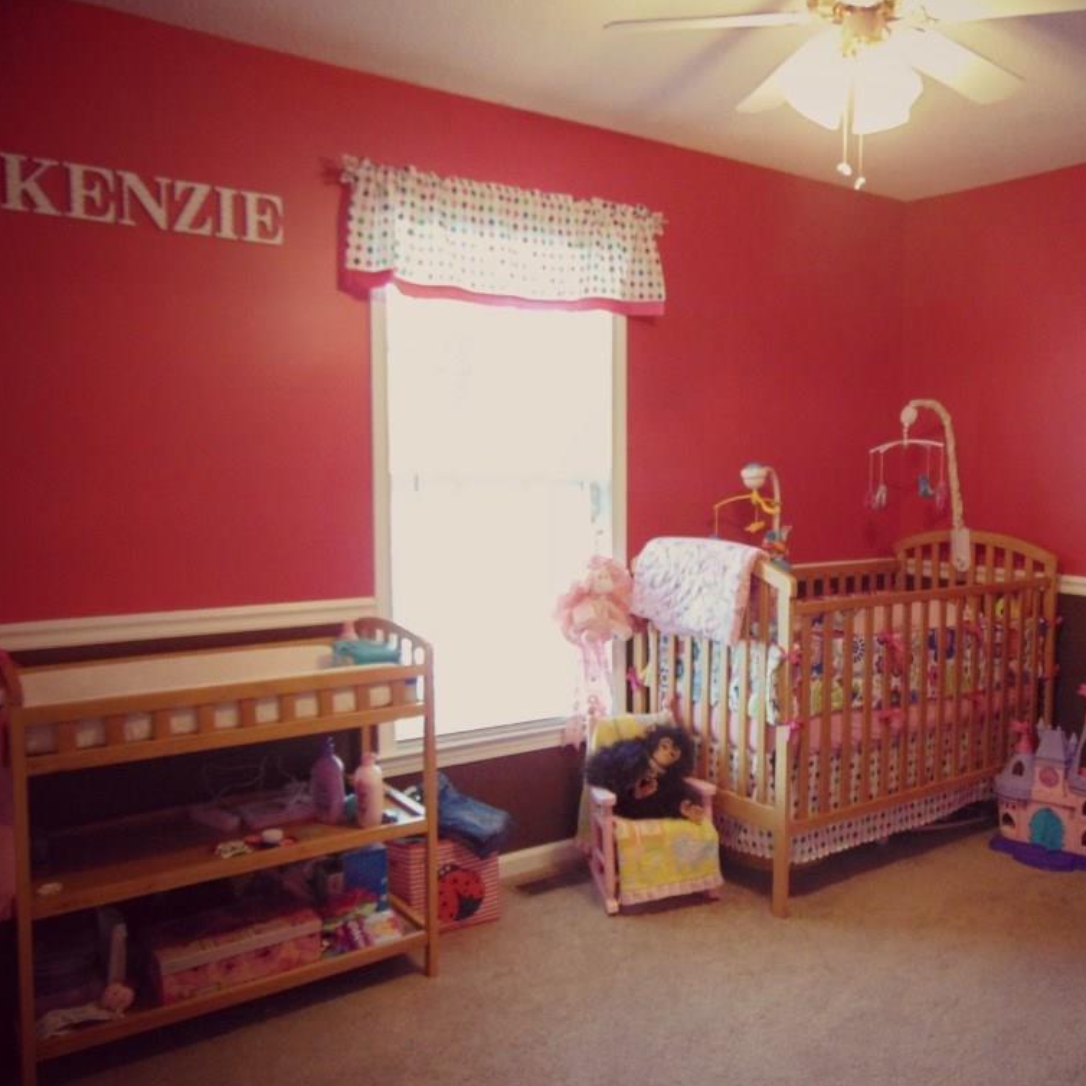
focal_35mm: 30
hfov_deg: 52.9
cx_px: 727
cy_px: 549
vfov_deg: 54.0
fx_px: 1065
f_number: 3
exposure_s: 1/25
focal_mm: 4.5
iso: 400
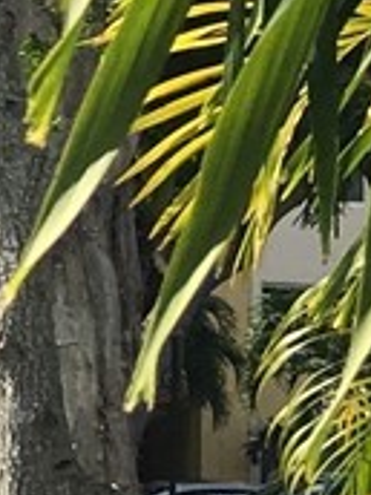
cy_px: 46
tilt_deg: +7.0
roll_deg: -3.2
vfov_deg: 7.3
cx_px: -1395
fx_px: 3858
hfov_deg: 4.7
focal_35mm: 270
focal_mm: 4.15
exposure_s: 1/1350
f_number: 2.2
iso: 25
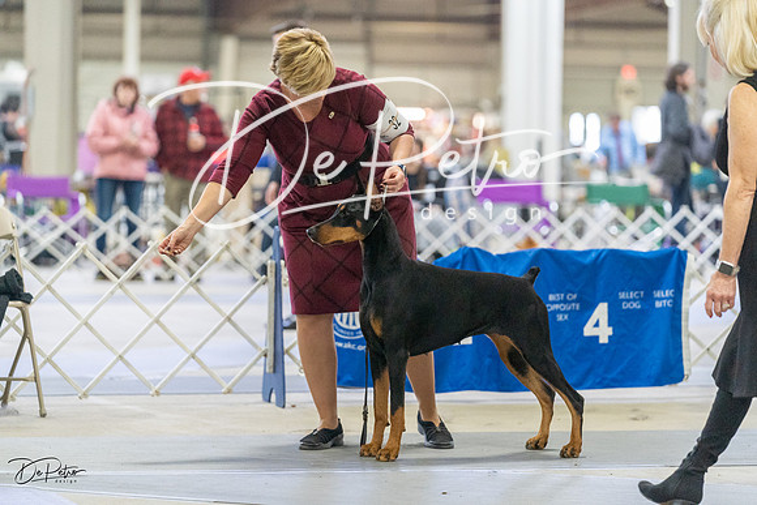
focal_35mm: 156
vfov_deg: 8.8
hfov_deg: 13.2
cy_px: 252
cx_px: 378
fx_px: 3281
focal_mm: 156
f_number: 3.5
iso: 6400
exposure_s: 1/320
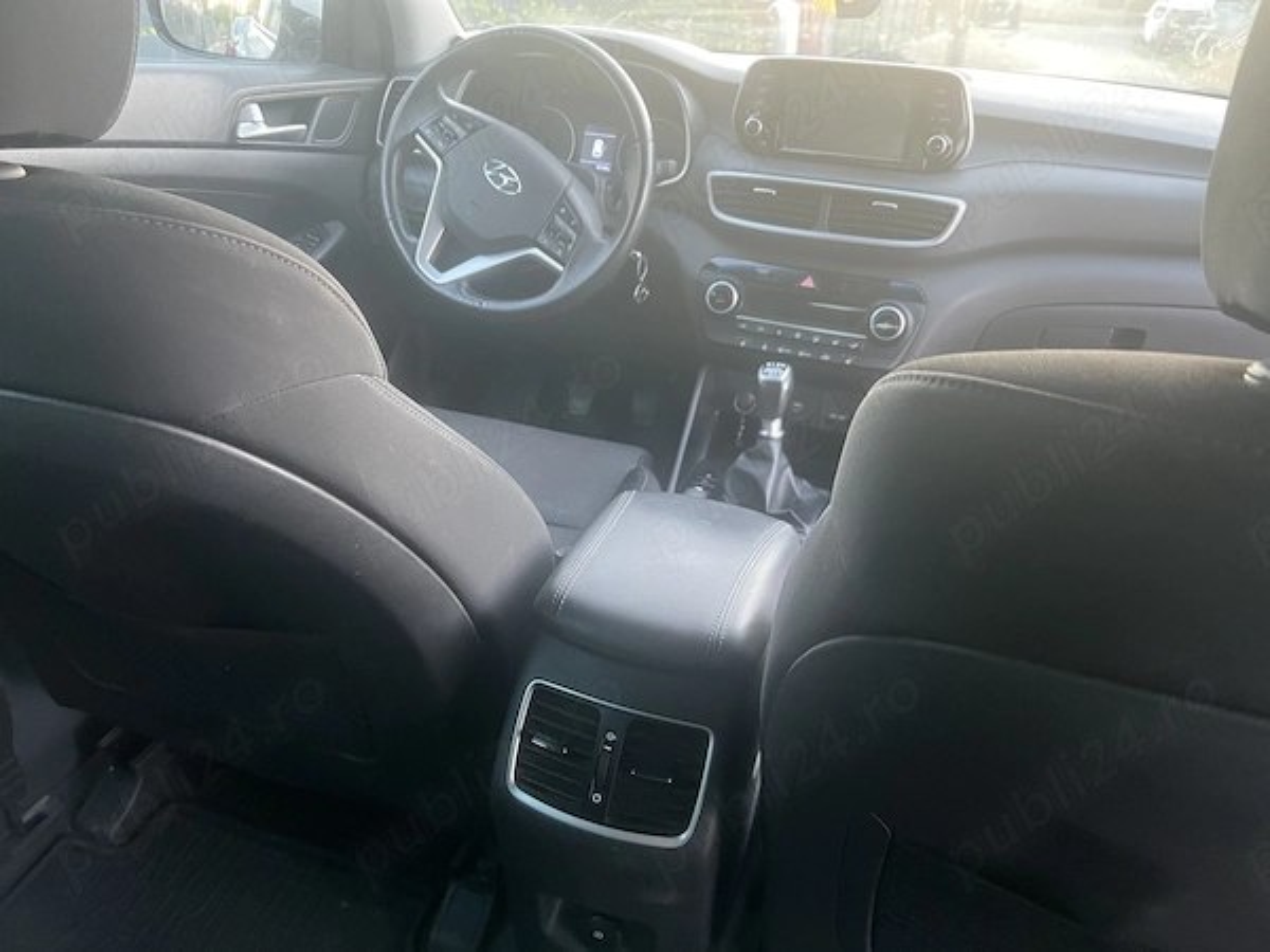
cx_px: 635
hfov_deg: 67.3
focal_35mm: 26
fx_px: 954
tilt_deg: -26.6
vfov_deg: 53.1
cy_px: 476
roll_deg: -2.1
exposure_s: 1/48
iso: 500
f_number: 1.5
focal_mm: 5.7
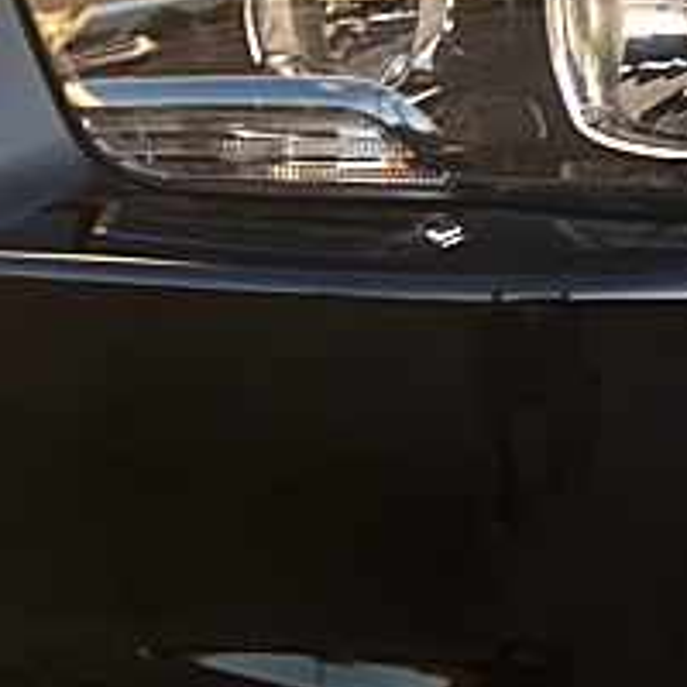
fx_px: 2290
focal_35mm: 102
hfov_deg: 16.6
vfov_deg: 17.1
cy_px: 330
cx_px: 711
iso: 100
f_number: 2.8
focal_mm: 6.3
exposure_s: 1/80
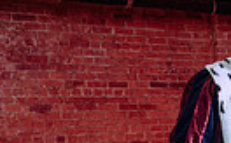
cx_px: 252
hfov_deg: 16.8
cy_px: 180
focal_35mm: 121
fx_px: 760
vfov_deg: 10.6
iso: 800
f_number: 4.5
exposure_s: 1/100
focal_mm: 27
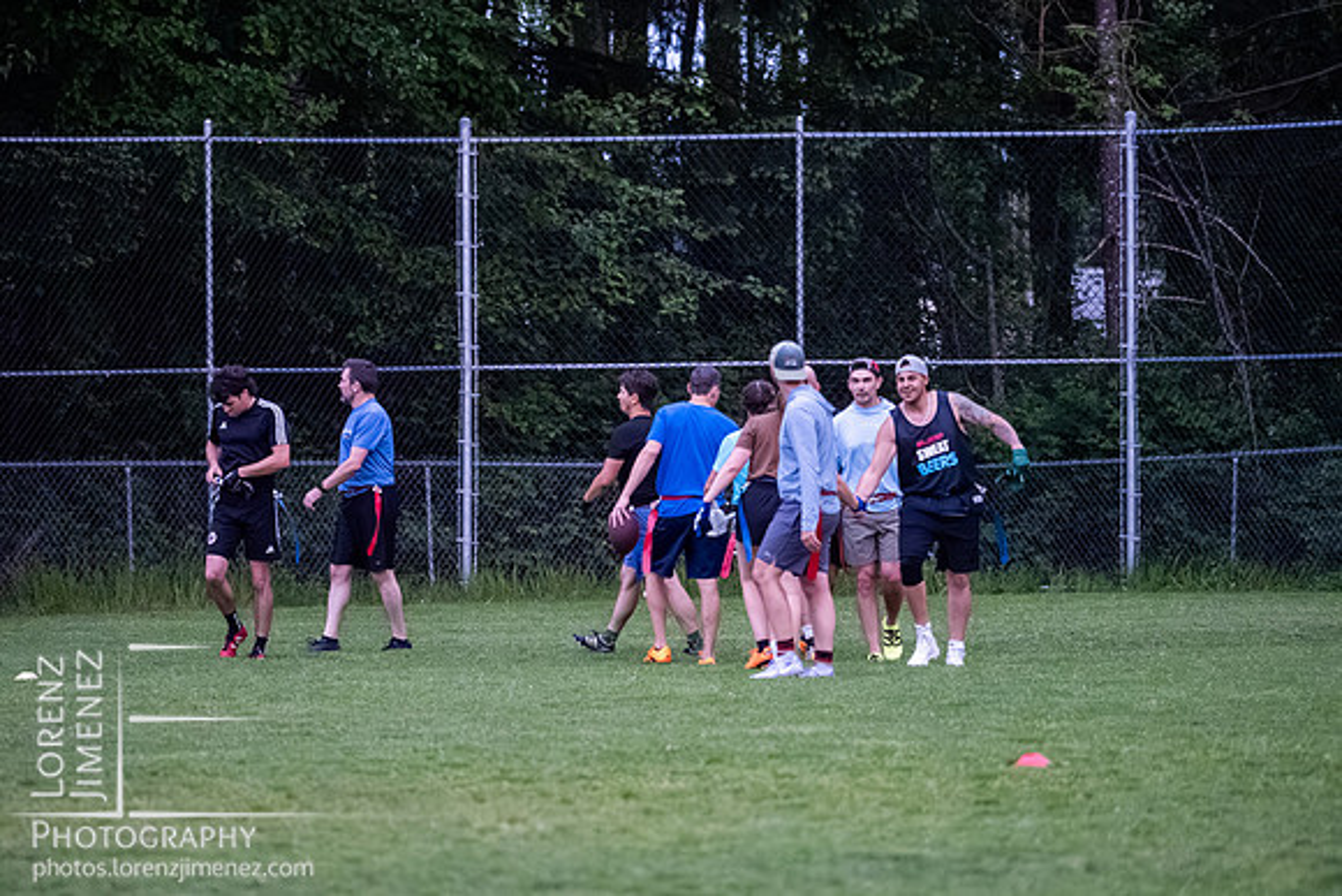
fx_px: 11634
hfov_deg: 6.6
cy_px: 448
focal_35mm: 312
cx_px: 671
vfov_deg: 4.4
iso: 6400
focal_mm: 150
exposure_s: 1/1000
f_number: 2.8
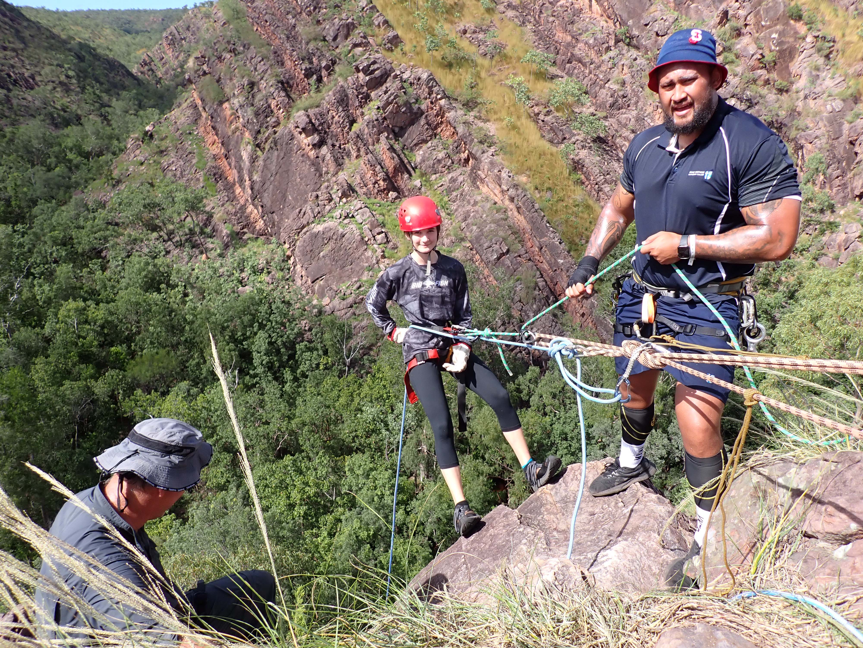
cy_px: 324
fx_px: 623
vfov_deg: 54.9
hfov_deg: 69.4
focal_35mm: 25
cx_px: 432
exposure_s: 1/800
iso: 100
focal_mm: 4.5
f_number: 2.8
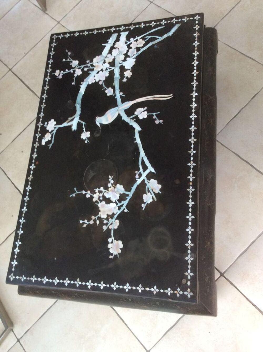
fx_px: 325
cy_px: 176
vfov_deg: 56.9
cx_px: 132
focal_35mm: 32
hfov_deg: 44.1
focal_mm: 3.3
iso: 80
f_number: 2.4
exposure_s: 1/25
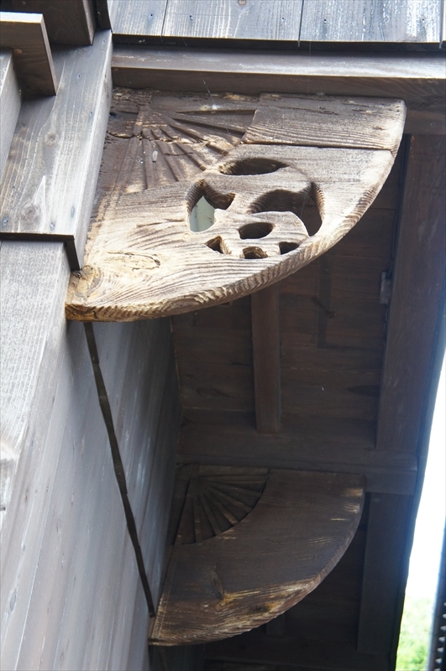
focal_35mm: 66
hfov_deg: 20.6
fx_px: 1230
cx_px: 223
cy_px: 336
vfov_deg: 30.6
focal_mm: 44
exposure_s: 1/160
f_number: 4.5
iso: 800
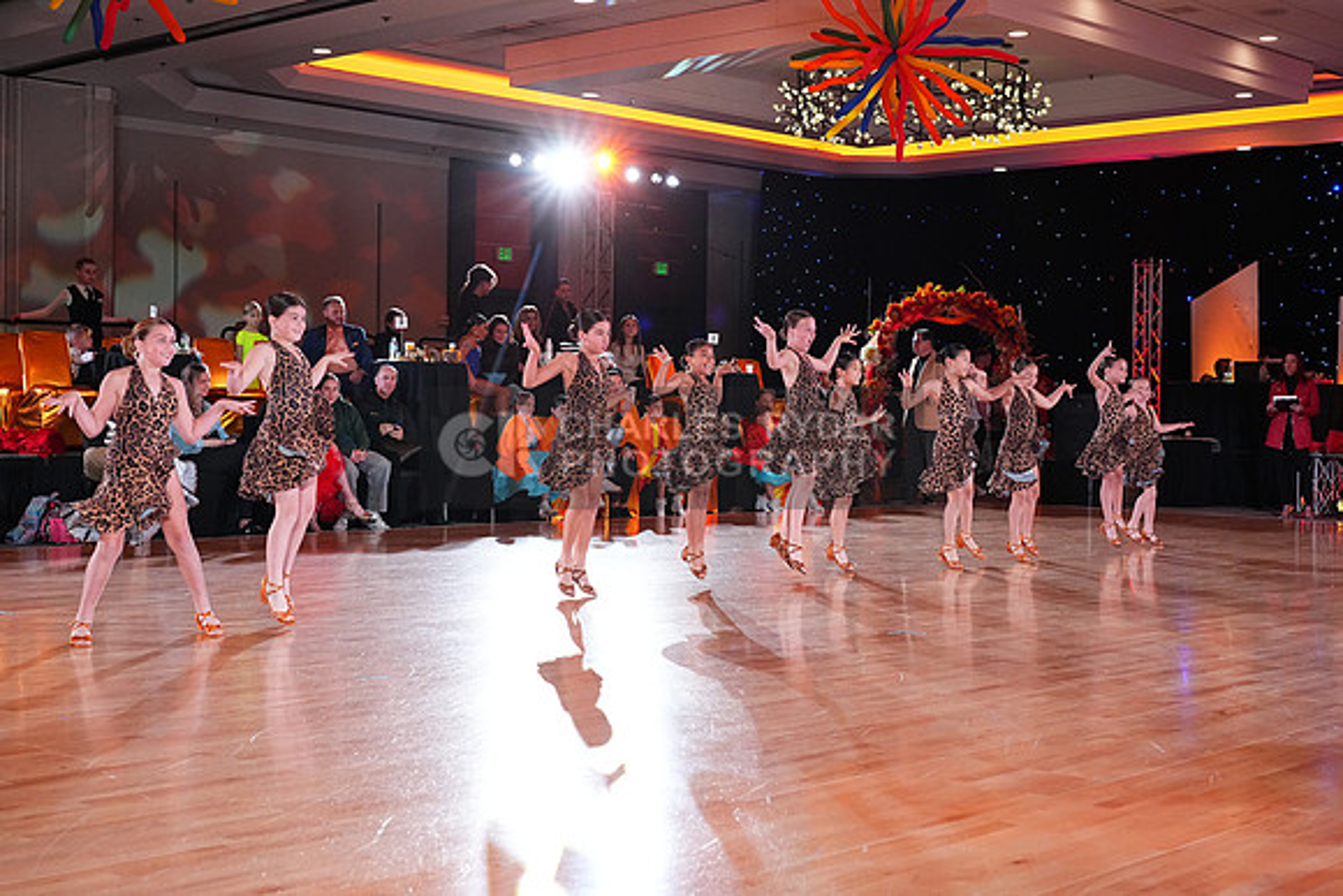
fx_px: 1754
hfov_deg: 41.9
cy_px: 448
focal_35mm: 47
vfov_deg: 28.7
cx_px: 672
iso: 5000
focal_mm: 47
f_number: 5
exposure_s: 1/400
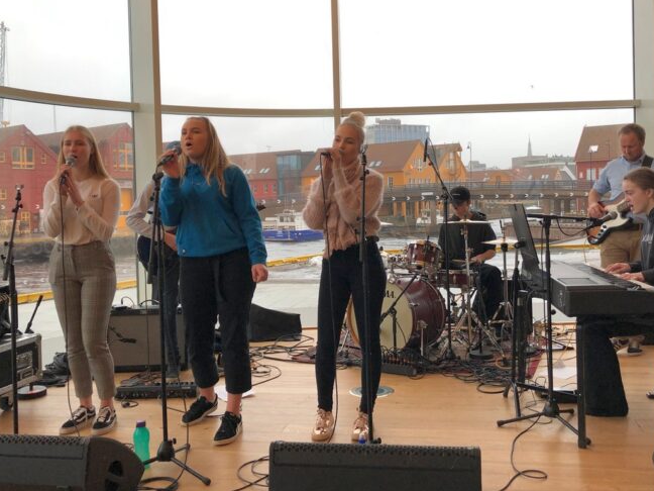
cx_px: 360
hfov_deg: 52.5
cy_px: 217
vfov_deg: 40.6
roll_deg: +1.9
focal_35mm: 35
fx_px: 661
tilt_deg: -0.1
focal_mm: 3.99
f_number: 1.8
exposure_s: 1/100
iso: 40
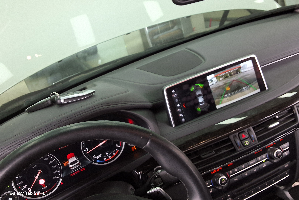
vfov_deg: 43.6
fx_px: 249
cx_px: 154
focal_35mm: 30
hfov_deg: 61.9
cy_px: 90
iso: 125
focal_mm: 2.91
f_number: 1.9
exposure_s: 1/40
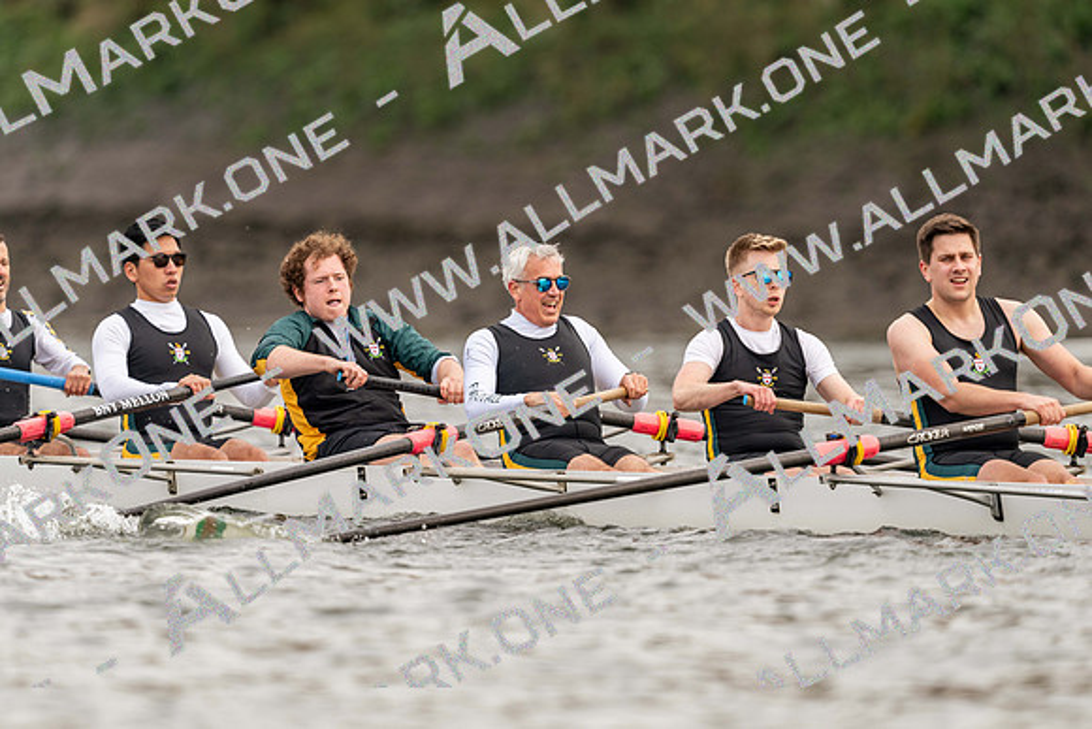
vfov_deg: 2.3
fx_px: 18203
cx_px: 546
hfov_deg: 3.4
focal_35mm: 600
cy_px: 364
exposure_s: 1/1250
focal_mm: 600
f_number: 5
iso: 320
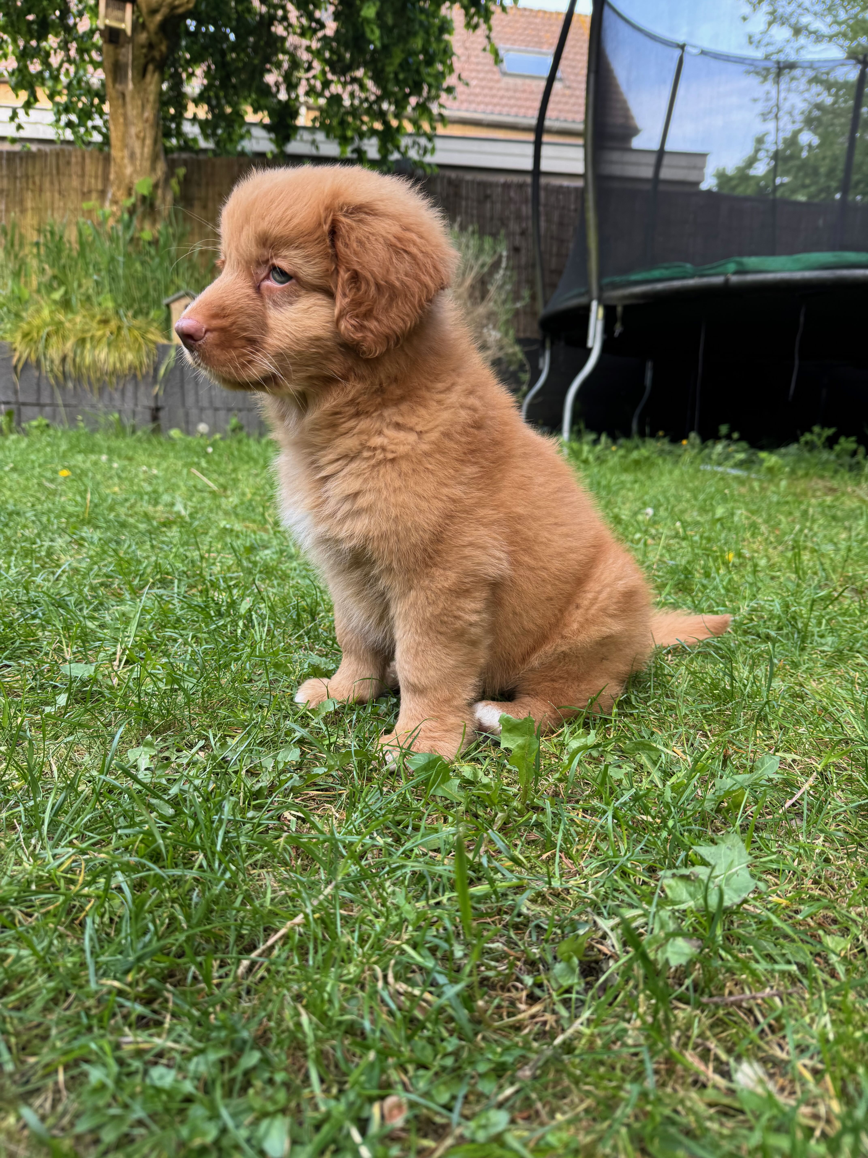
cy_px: 579
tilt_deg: -9.8
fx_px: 802
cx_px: 434
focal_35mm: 24
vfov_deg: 71.6
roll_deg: -2.7
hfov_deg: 56.8
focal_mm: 6.76
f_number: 1.78
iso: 100
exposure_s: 1/121
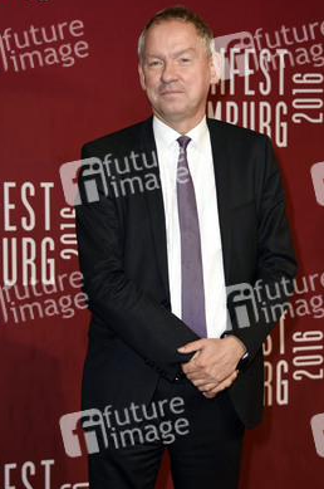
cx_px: 161
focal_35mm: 70
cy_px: 239
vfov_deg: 28.9
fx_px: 948
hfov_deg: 19.4
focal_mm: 68
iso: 800
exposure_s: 1/320
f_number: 5.6
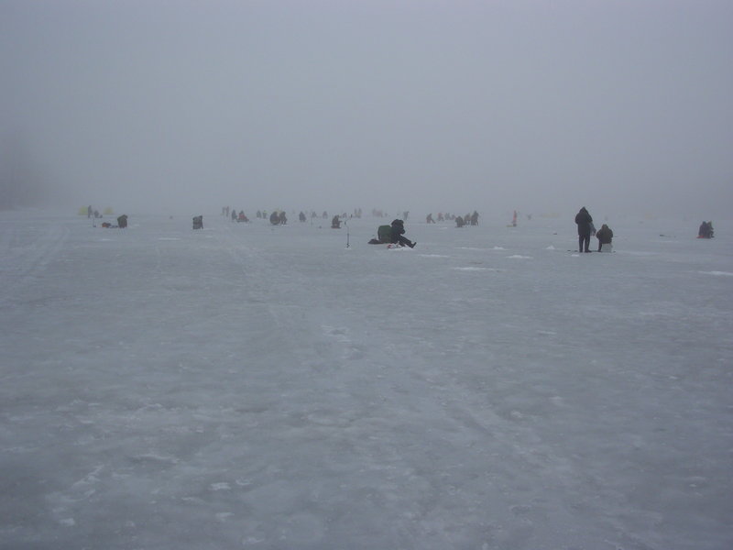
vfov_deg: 37.7
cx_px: 366
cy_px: 275
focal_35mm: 38
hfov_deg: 49.0
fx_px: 805
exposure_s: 1/645
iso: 50
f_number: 2.9
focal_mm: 6.3
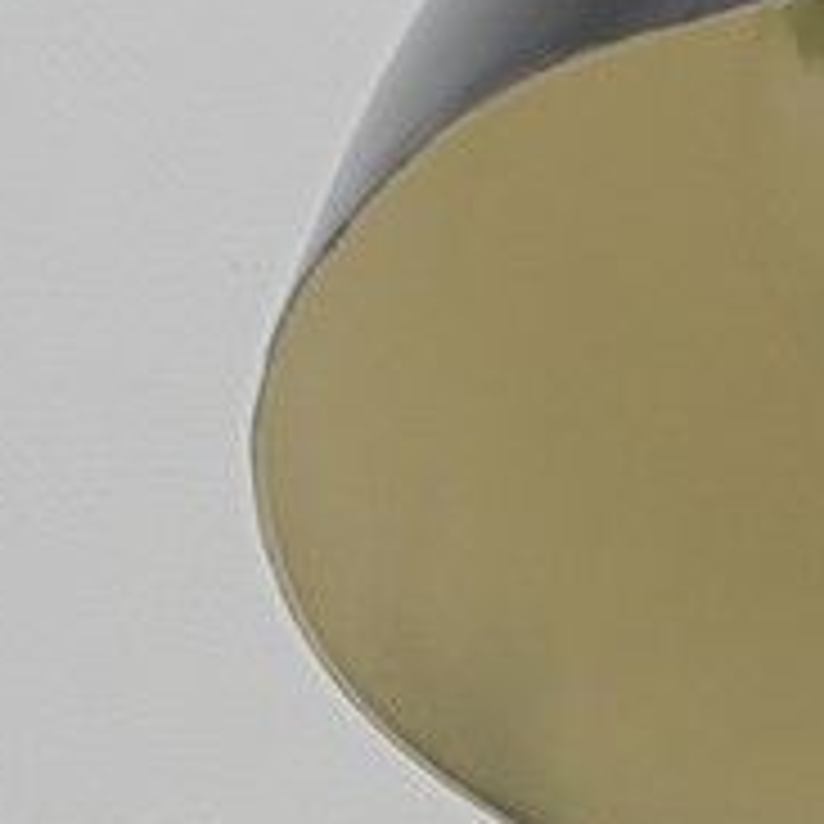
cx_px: 1056
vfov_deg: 11.5
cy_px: 1027
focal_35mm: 148
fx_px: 3986
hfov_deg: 11.5
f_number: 4
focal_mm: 6.1
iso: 100
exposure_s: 1/40
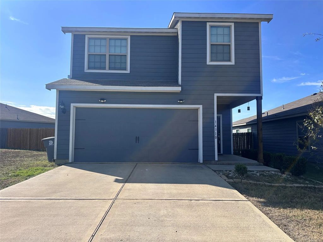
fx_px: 224
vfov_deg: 56.8
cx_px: 162
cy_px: 121
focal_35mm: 24
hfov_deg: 71.6
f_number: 1.78
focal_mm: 6.86
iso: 80
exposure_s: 1/4348
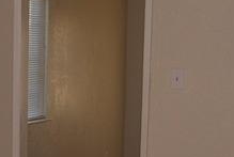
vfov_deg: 10.7
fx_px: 821
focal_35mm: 126
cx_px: 9
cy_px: 186
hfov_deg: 16.0
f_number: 3.5
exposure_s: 1/60
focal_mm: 18
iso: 200
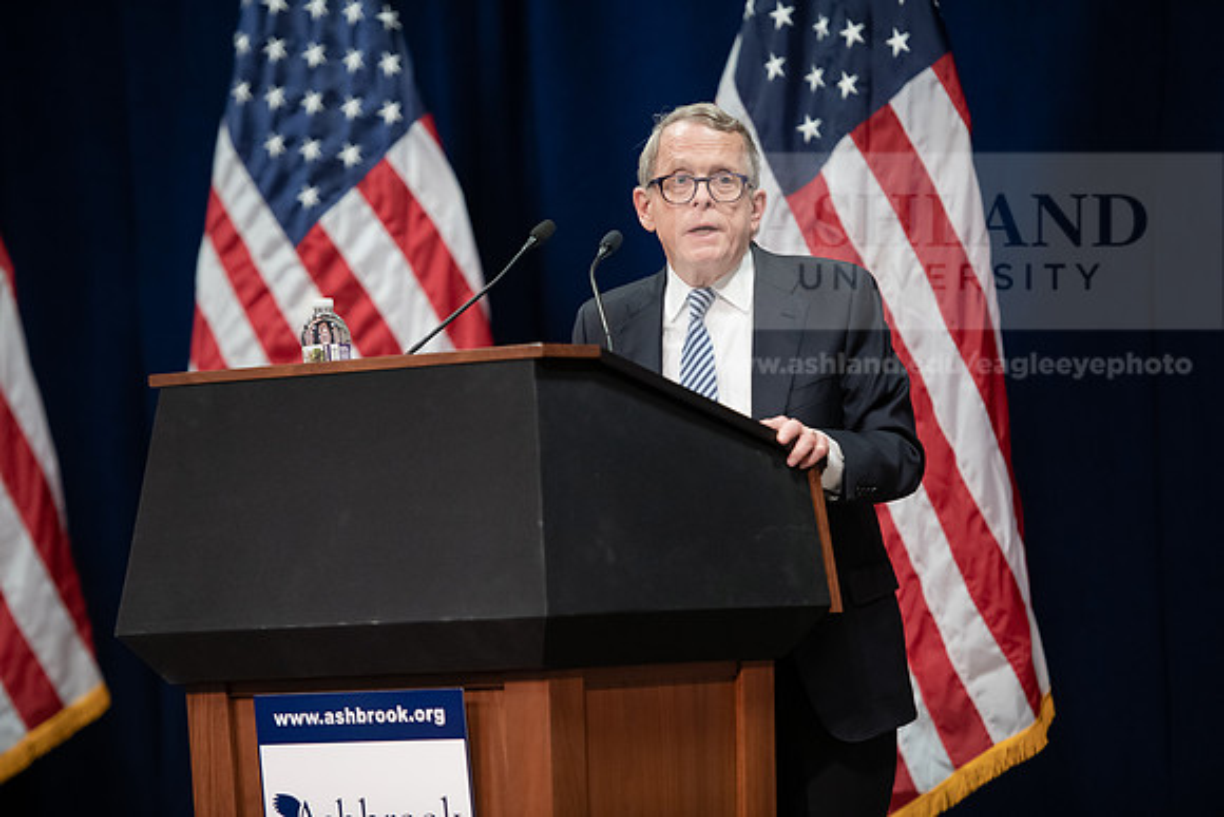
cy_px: 408
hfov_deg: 12.8
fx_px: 5441
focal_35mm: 160
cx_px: 612
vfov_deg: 8.6
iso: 2000
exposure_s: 1/200
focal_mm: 160
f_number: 2.8
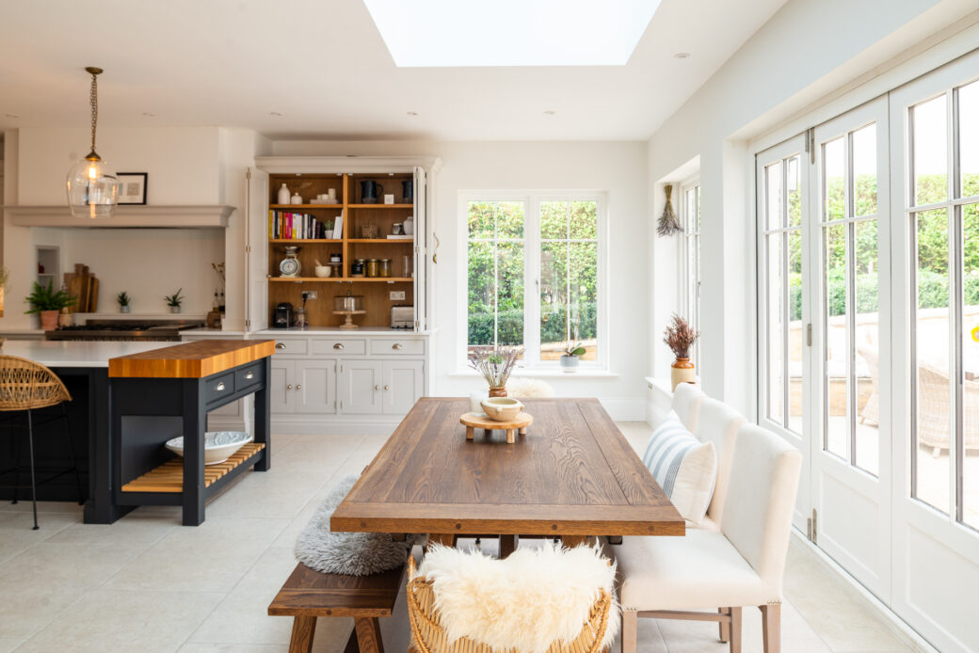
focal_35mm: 24
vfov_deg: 53.2
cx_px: 490
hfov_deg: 73.7
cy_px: 326
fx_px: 653
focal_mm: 24
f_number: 8
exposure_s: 1/100
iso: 320
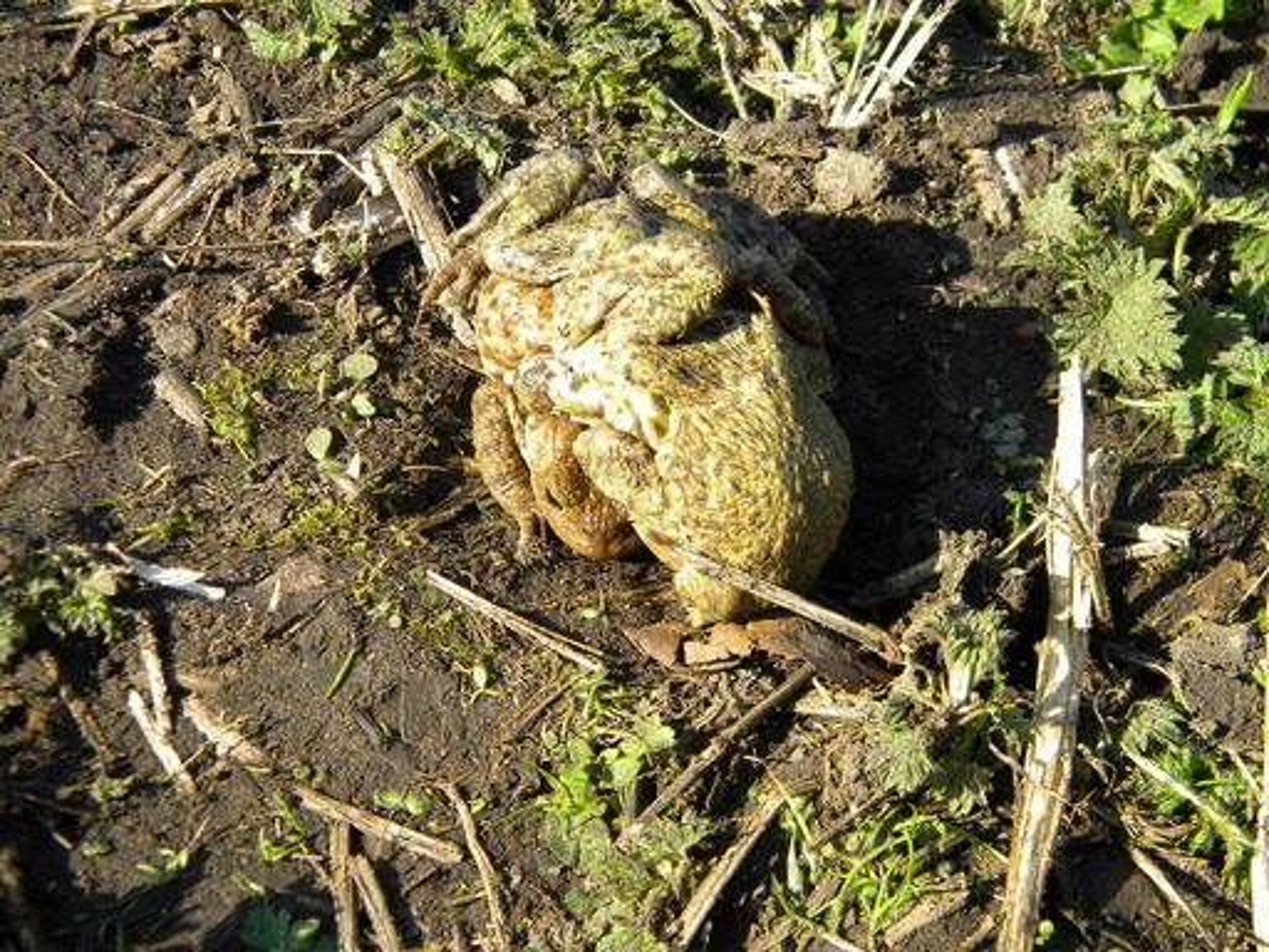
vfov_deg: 17.8
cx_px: 634
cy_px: 476
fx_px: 3043
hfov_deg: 23.6
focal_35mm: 83
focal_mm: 15.1
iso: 80
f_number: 4.5
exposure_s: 1/205
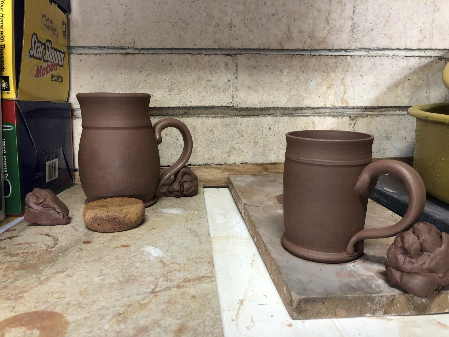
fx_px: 363
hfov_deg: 63.4
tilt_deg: -10.1
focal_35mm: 28
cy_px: 168
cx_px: 224
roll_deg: +1.1
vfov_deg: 49.7
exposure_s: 1/15
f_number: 1.8
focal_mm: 4
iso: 80
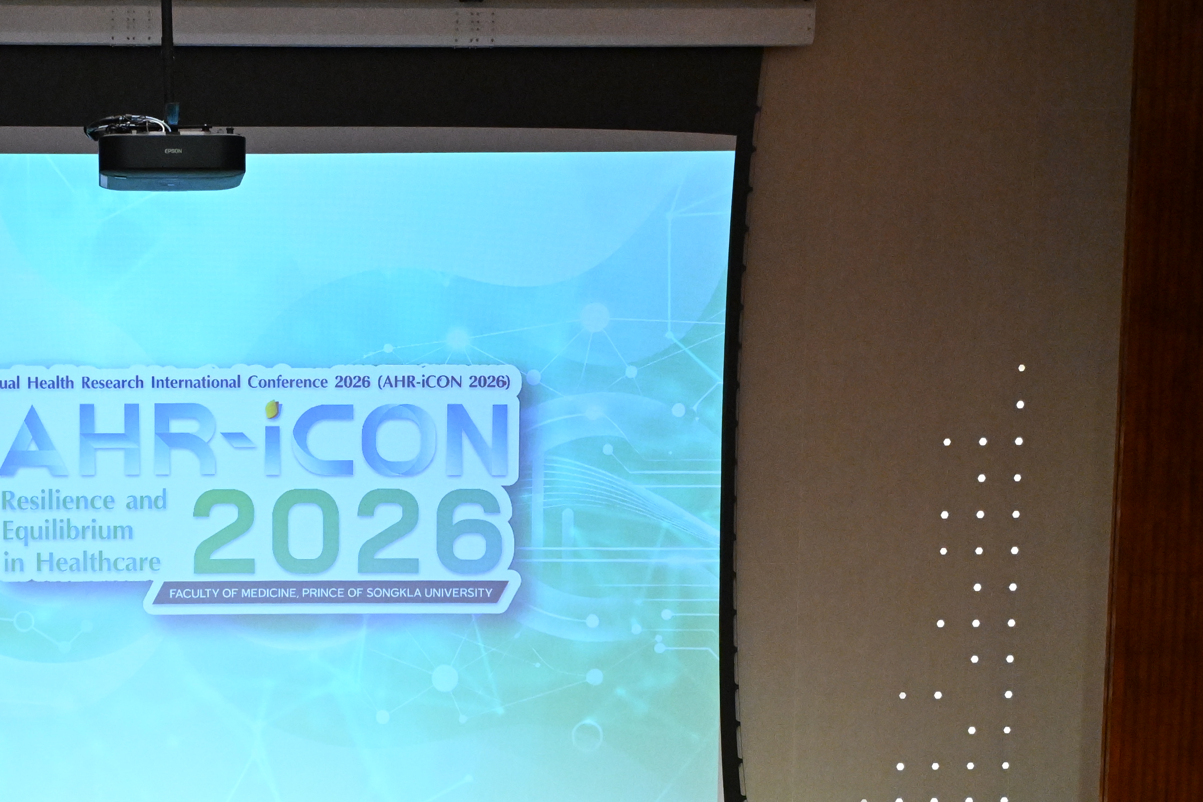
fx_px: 2279
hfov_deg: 28.6
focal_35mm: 68
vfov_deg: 19.3
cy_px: 820
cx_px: 164
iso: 6400
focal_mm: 28.5
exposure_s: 1/500
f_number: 4
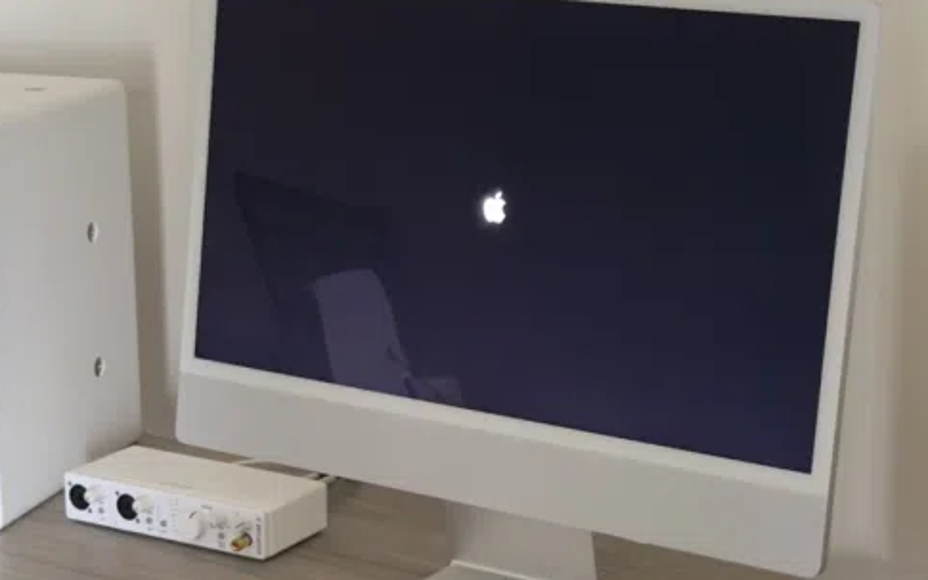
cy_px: 345
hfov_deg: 40.9
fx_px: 1239
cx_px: 561
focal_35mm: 49
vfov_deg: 26.3
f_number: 1.78
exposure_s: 1/33
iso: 500
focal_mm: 6.76
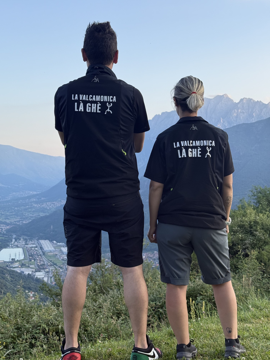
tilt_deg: -1.2
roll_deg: -0.2
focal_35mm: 48
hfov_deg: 30.3
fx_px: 499
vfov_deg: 39.7
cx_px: 135
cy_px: 180
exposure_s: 1/636
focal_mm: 6.76
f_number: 1.78
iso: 64
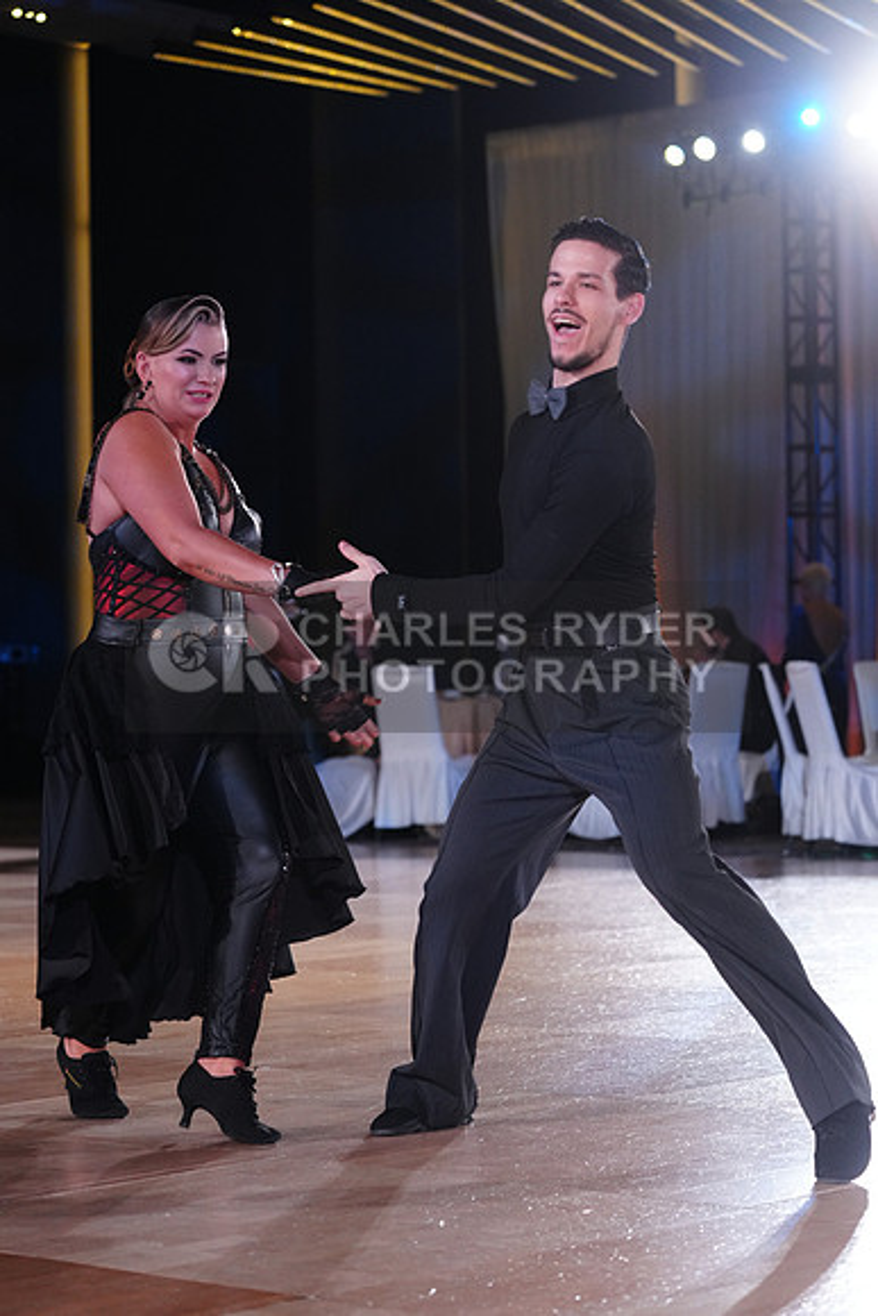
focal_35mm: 88
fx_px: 3217
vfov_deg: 23.1
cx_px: 439
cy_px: 658
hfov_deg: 15.5
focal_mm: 88
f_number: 4
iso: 2500
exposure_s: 1/400
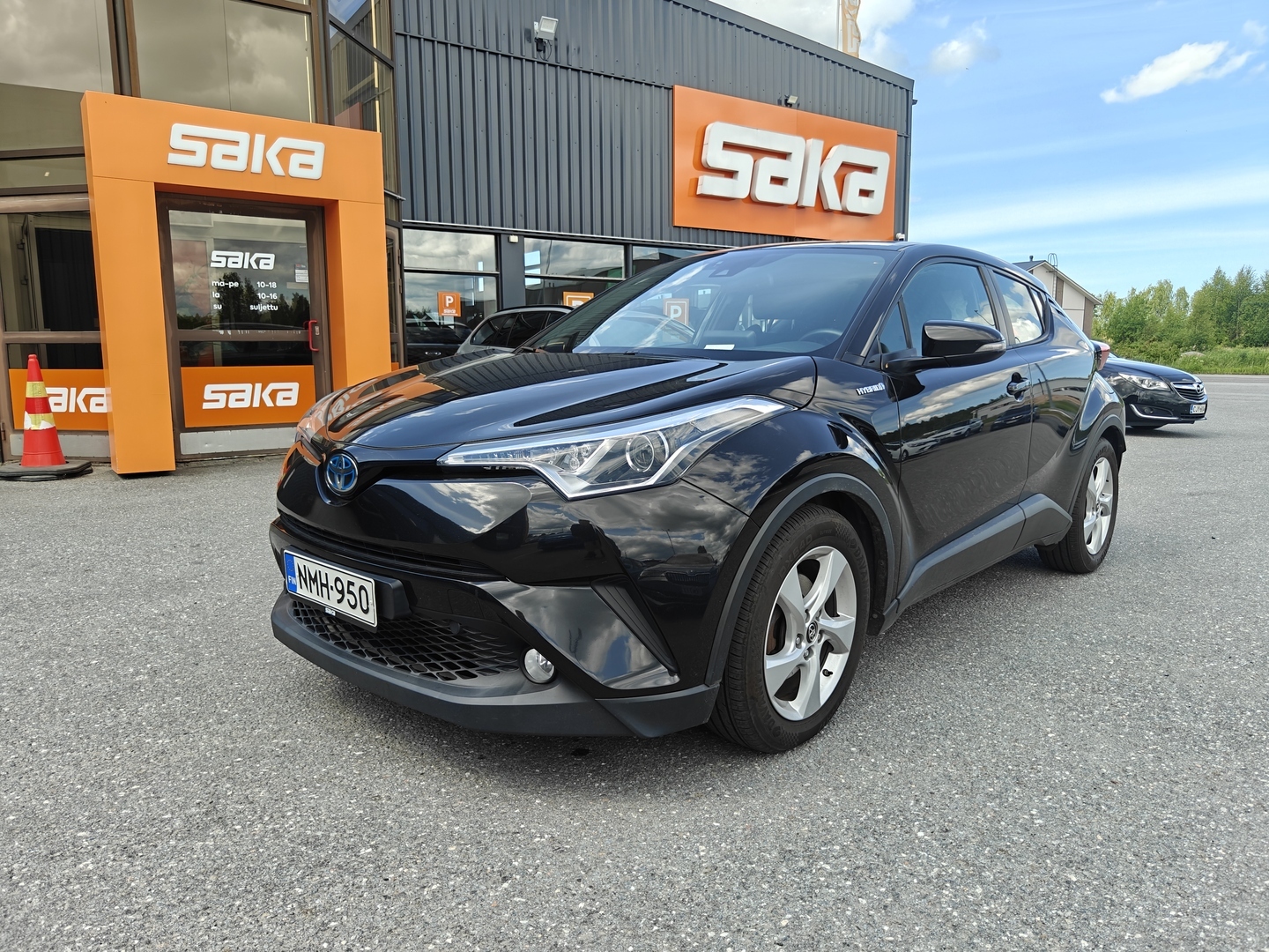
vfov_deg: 56.8
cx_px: 634
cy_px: 476
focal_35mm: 24
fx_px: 880
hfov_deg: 71.6
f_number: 1.8
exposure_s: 1/412
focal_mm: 5.59
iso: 80
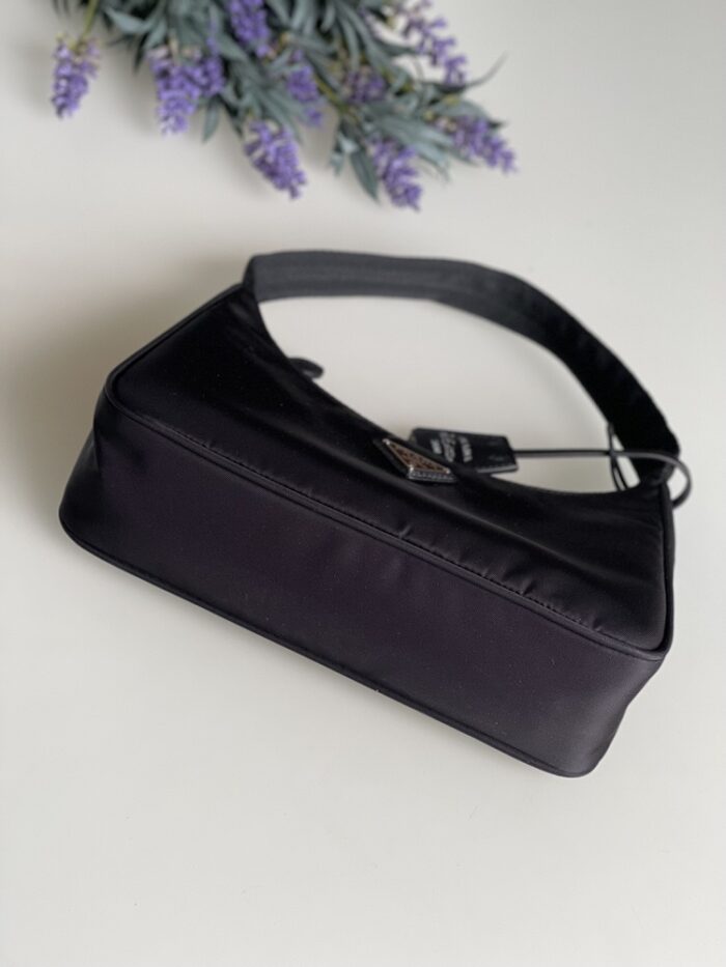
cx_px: 363
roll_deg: -24.1
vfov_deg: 30.3
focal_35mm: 64
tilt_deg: -38.1
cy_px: 484
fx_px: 1789
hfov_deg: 22.9
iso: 100
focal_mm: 7.5
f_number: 2.2
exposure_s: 1/121
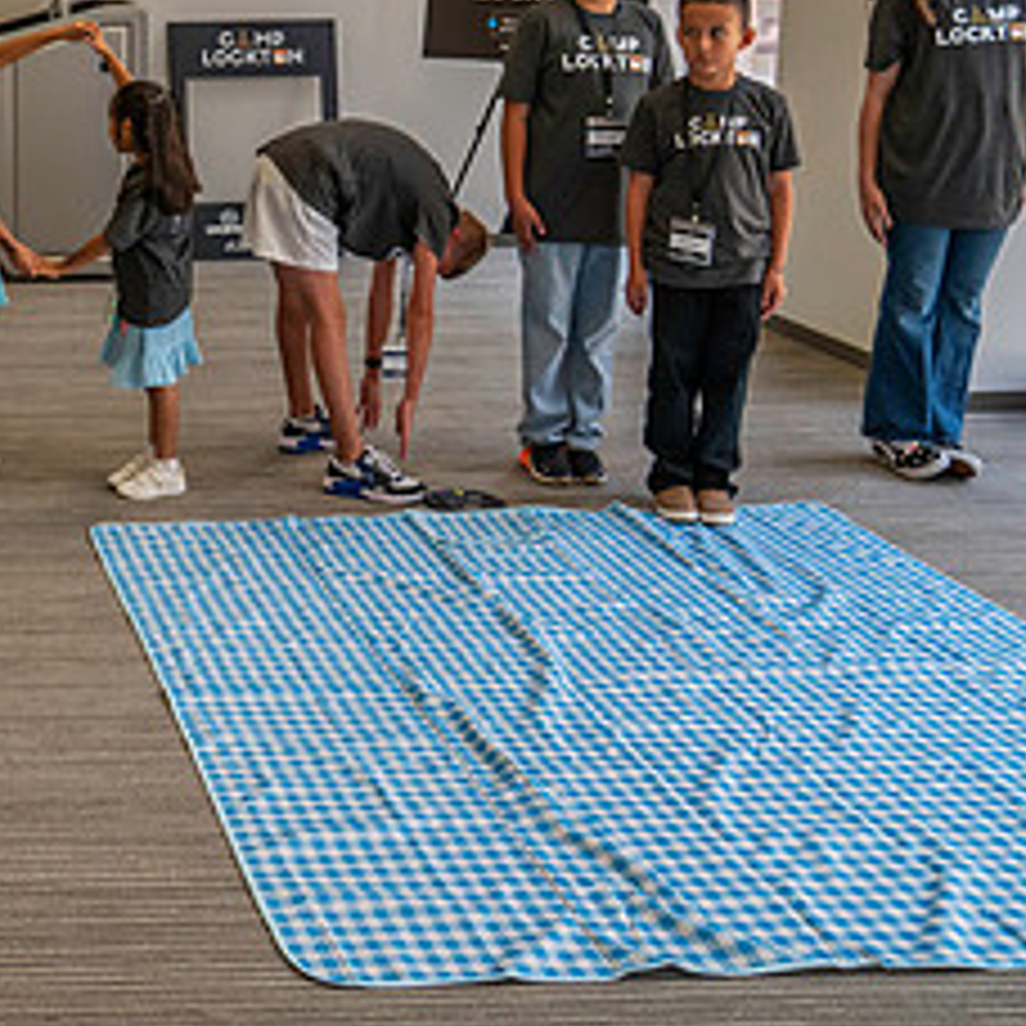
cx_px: -207
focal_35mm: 52
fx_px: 1744
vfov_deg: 31.7
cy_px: 164
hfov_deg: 28.5
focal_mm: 24
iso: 1600
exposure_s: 1/160
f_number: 4
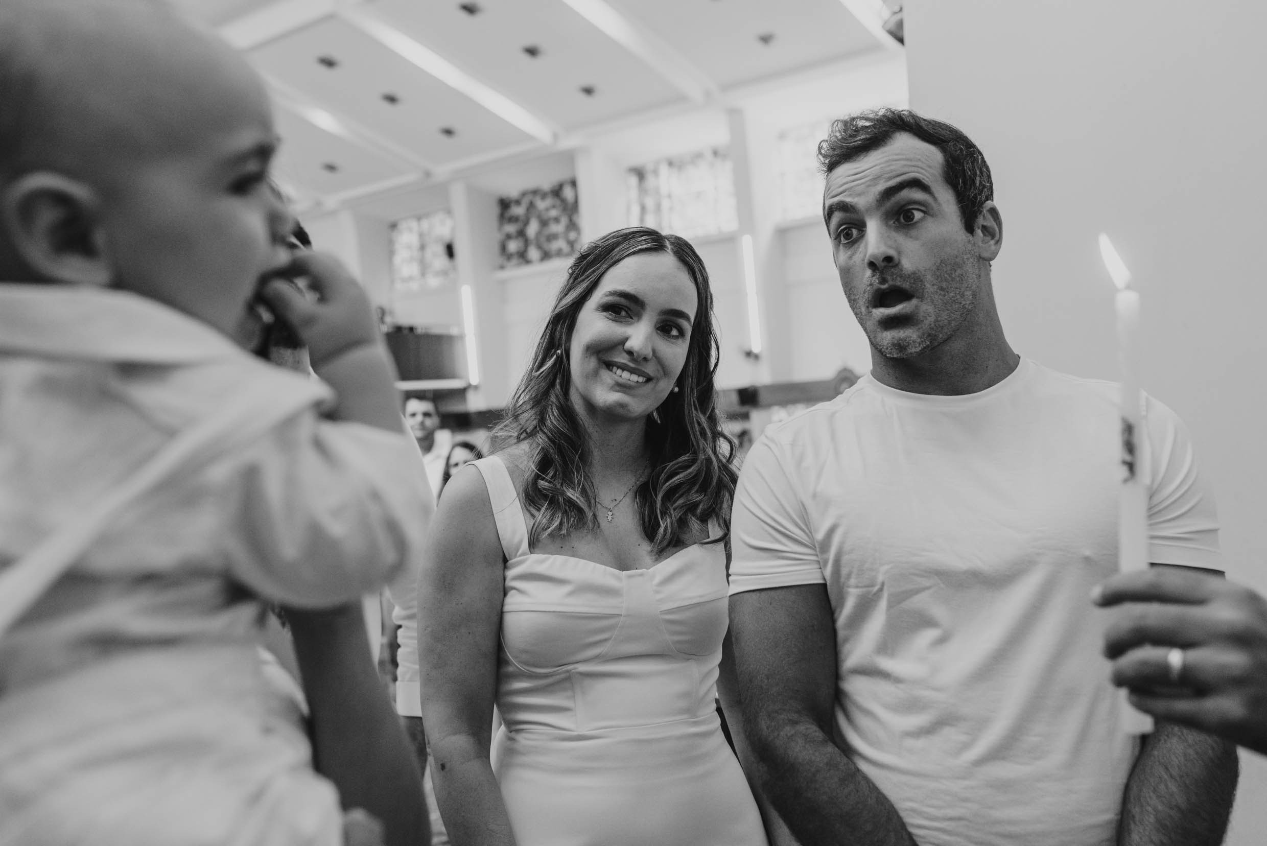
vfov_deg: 37.9
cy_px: 423
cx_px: 634
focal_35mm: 35
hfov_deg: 54.4
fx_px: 1232
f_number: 4
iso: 800
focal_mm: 35
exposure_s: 1/250
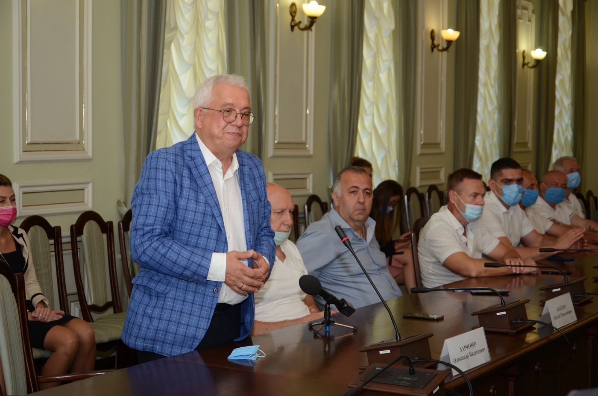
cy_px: 198
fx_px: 1119
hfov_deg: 29.9
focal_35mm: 68
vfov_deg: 20.1
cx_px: 299
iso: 800
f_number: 4.8
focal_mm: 45
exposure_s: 1/250
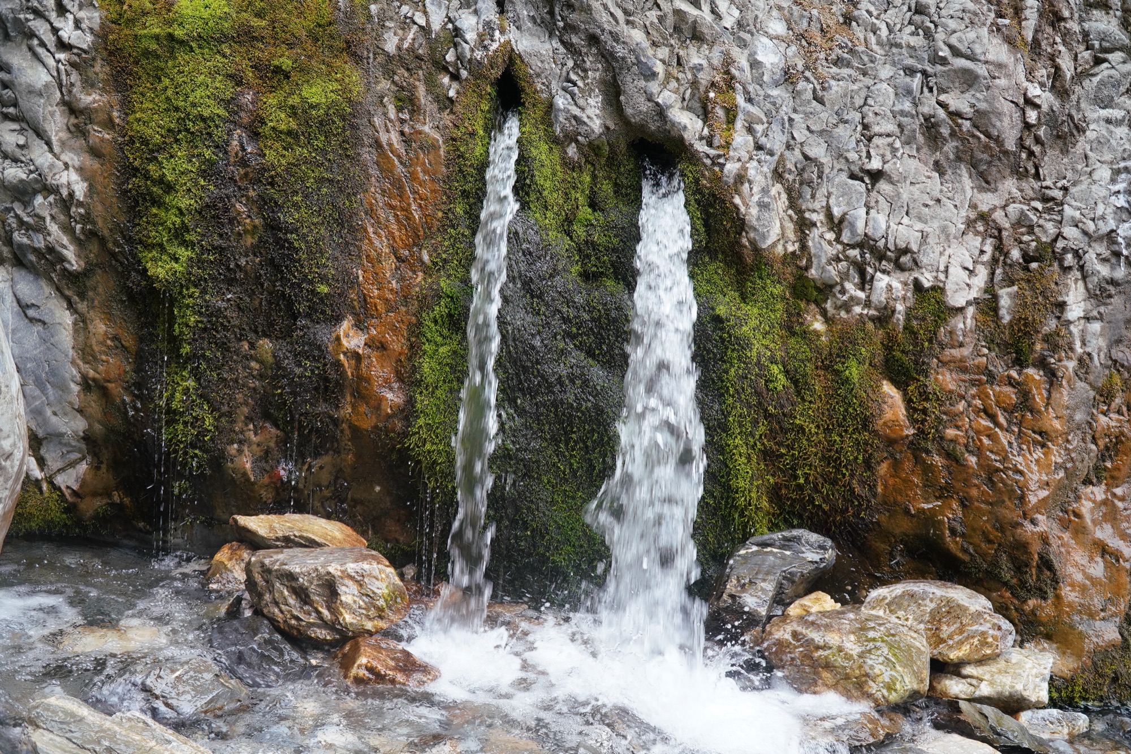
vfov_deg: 36.9
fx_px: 1131
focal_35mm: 36
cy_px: 377
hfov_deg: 53.1
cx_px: 566
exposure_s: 1/160
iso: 500
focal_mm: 24
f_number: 4
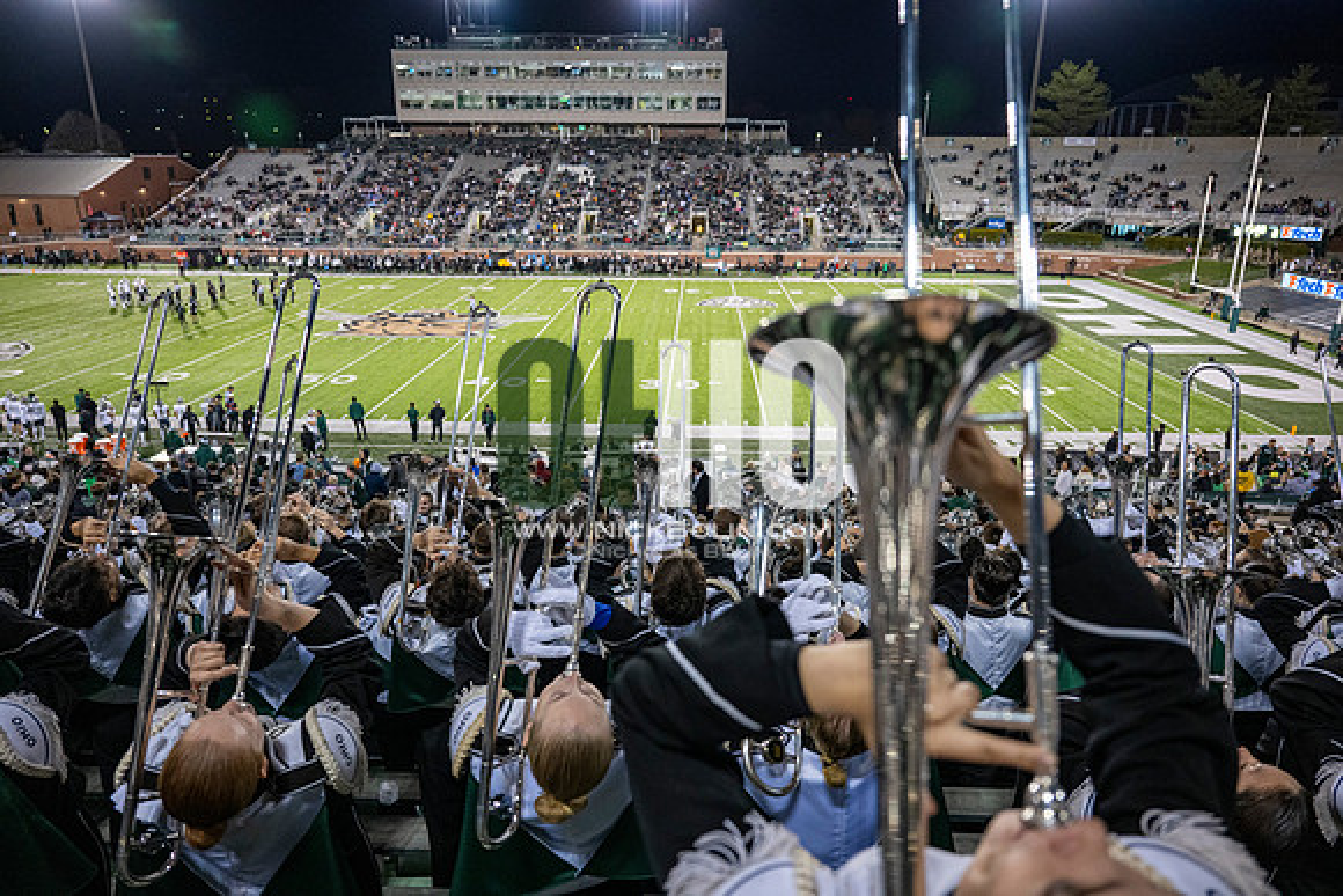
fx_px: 896
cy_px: 448
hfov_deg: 73.7
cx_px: 672
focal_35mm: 24
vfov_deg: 53.2
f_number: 3.2
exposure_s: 1/500
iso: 2000
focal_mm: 24
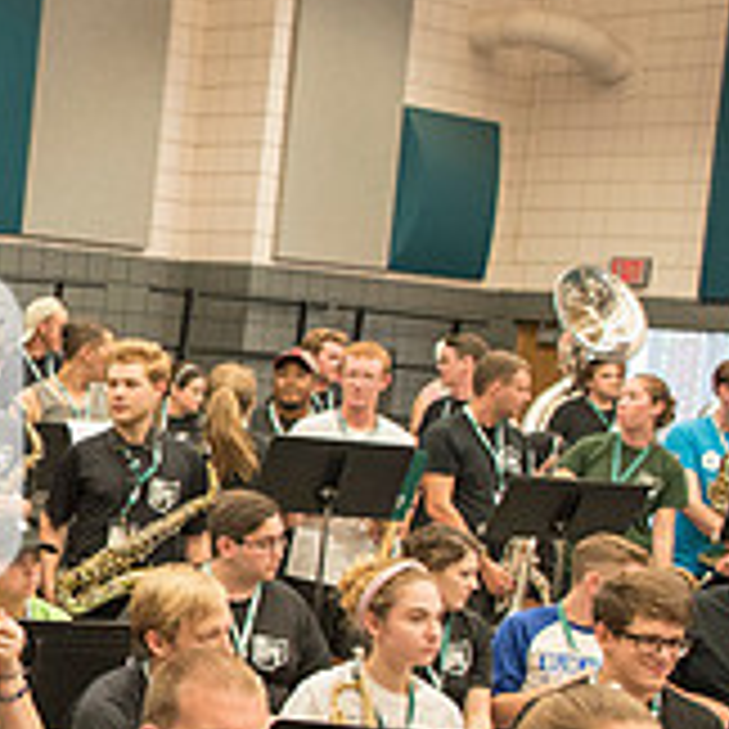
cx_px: -315
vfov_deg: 23.6
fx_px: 1739
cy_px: 475
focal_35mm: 73
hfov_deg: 20.7
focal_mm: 24
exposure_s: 1/200
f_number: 3.2
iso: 2500
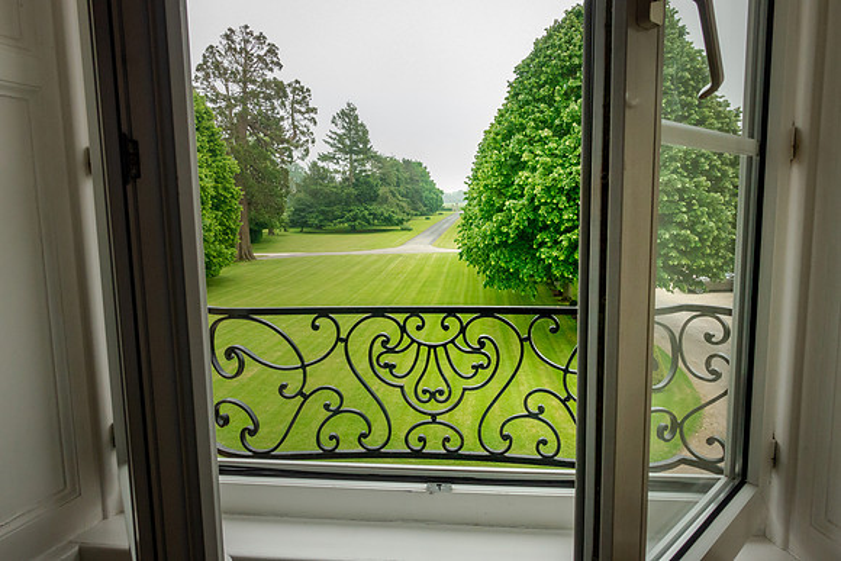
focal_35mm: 24
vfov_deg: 53.2
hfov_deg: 73.7
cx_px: 420
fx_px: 561
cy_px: 280
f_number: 7.1
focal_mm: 8.8
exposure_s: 1/320
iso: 1000
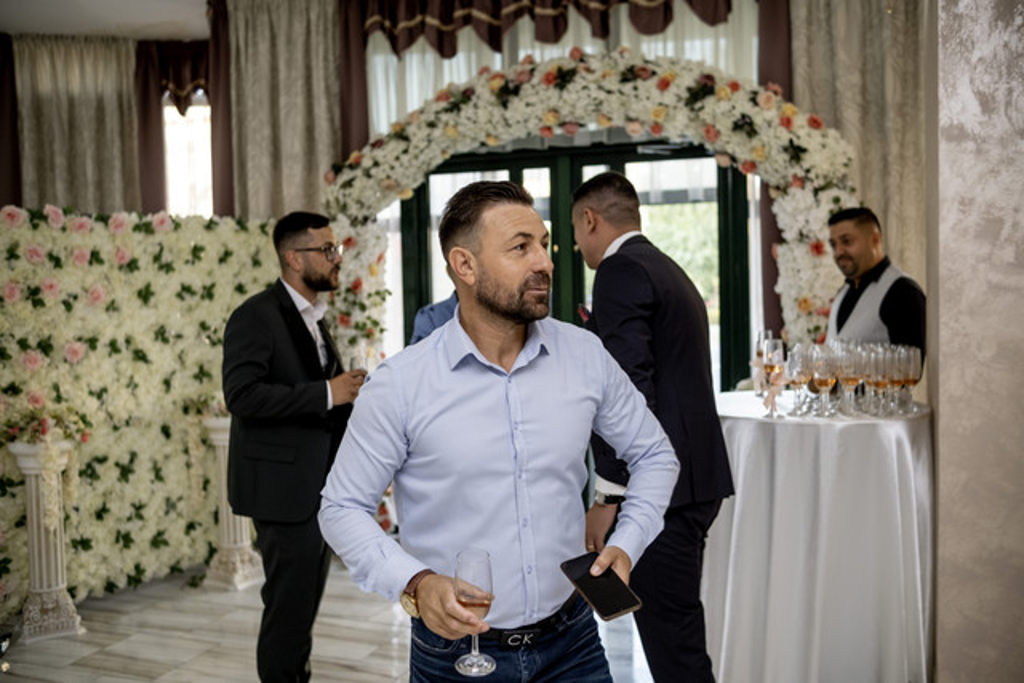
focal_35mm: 35
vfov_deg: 37.9
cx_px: 512
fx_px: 996
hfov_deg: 54.4
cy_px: 342
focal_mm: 23
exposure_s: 1/160
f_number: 2
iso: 640
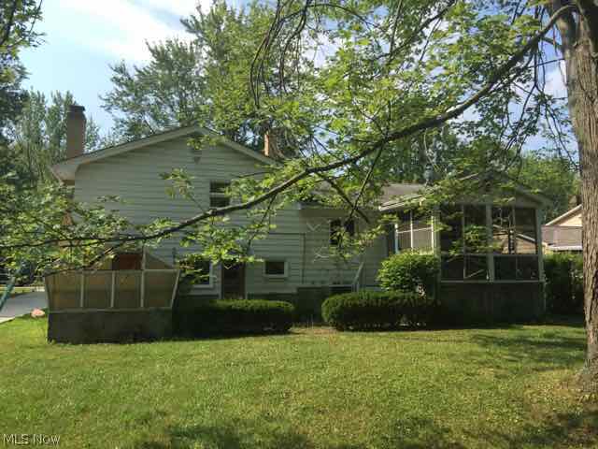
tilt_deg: +6.4
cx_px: 299
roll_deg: -1.0
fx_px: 501
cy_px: 224
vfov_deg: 48.2
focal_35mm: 29
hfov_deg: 61.7
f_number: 2.2
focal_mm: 4.15
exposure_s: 1/1130
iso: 32
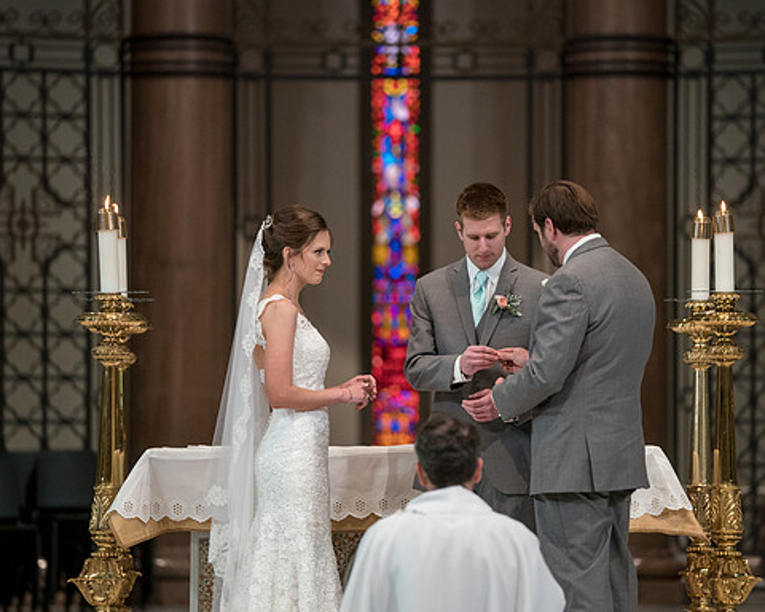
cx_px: 444
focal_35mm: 250
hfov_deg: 7.7
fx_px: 5660
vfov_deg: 6.2
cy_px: 278
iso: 2000
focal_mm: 200
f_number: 2.8
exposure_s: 1/200
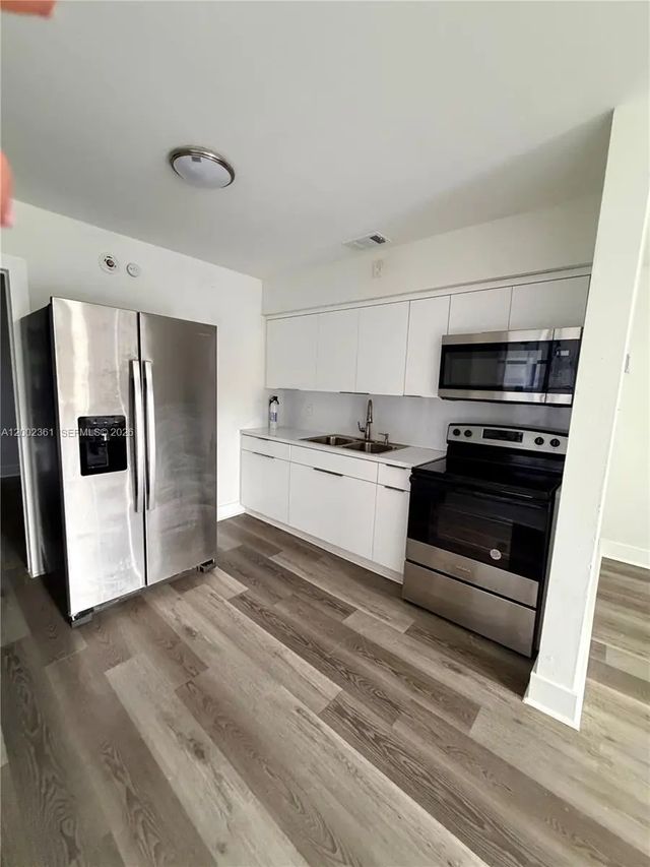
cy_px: 434
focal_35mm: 14
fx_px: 350
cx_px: 325
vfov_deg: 102.1
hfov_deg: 85.7
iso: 500
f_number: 2.2
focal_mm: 2.22
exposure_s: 1/60
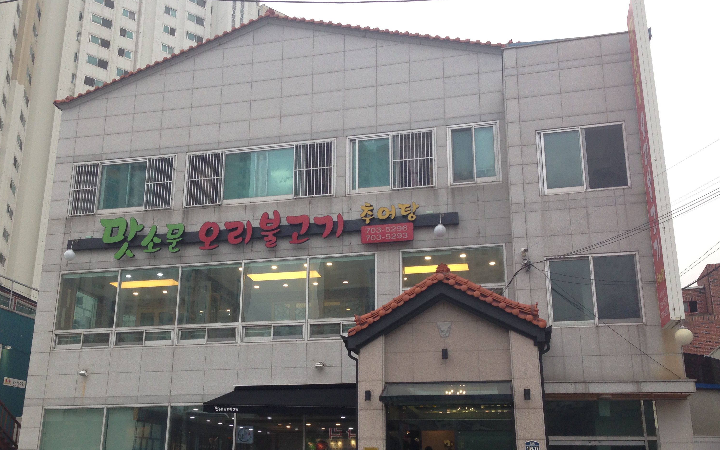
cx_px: 339
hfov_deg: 51.5
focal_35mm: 38
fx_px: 746
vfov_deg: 33.4
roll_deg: -2.8
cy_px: 277
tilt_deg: +16.3
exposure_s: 1/120
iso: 64
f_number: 2.4
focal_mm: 4.12
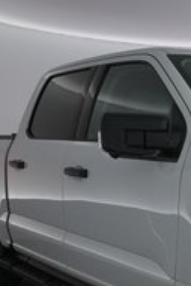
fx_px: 508
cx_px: 274
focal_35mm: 64
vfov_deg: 30.8
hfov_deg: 19.1
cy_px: 217
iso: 1600
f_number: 4
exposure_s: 1/160
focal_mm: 19
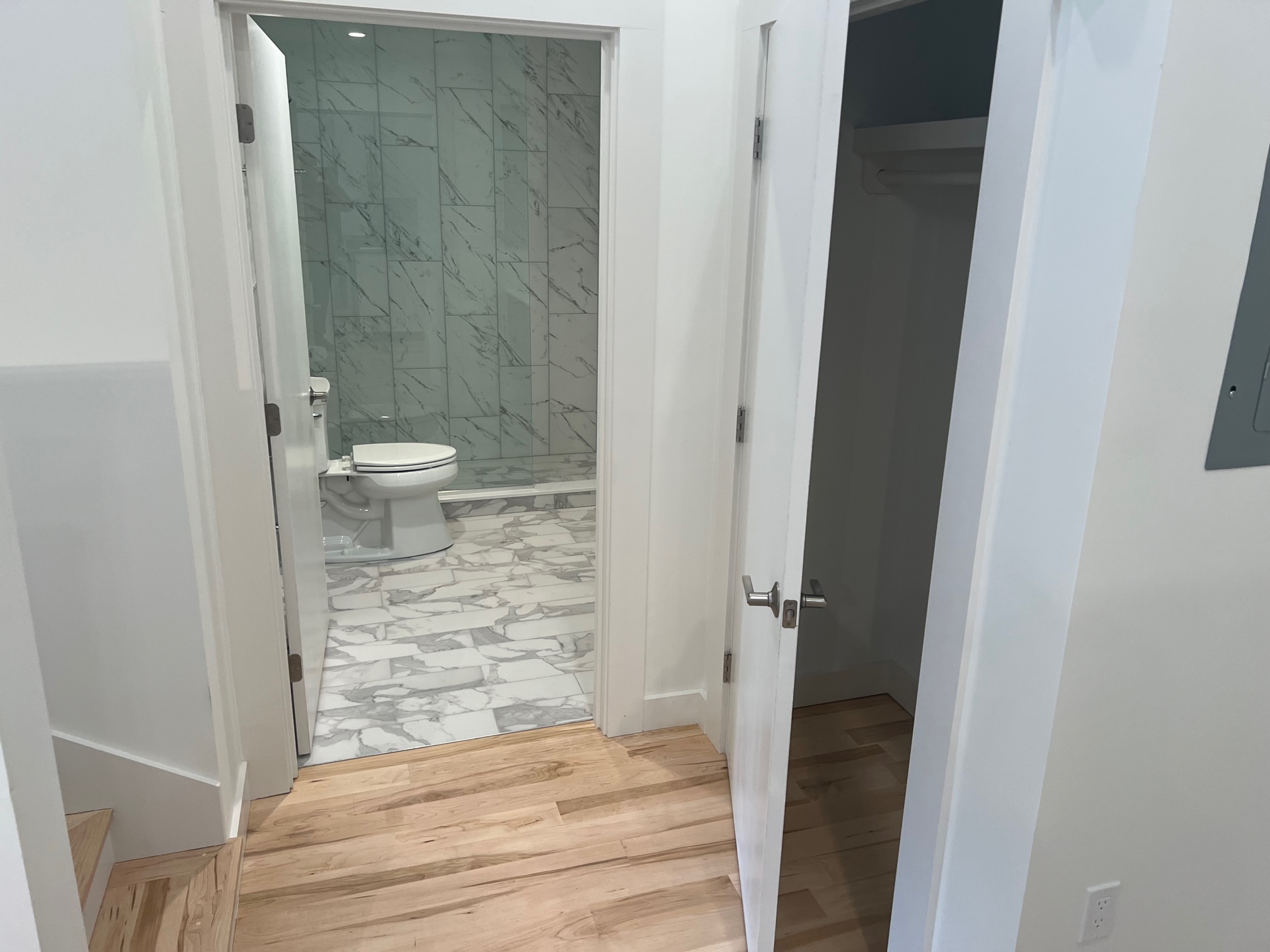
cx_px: 635
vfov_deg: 53.1
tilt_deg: -16.3
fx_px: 954
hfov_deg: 67.3
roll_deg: -1.3
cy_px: 476
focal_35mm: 26
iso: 125
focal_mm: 5.7
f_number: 1.5
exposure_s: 1/120
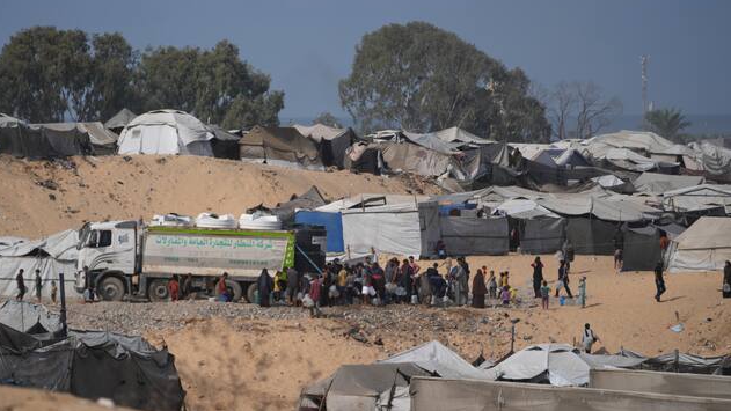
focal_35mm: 229
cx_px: 343
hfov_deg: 9.4
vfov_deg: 5.3
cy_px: 167
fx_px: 4439
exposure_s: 1/5000
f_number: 2.8
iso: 100
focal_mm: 197
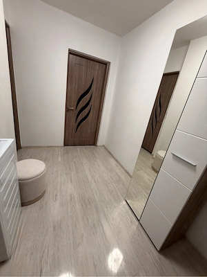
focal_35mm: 14
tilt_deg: -20.0
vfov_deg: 102.1
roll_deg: -10.9
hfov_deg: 85.7
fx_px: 112
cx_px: 104
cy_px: 138
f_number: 2.2
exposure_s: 1/50
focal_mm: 2.22
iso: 200
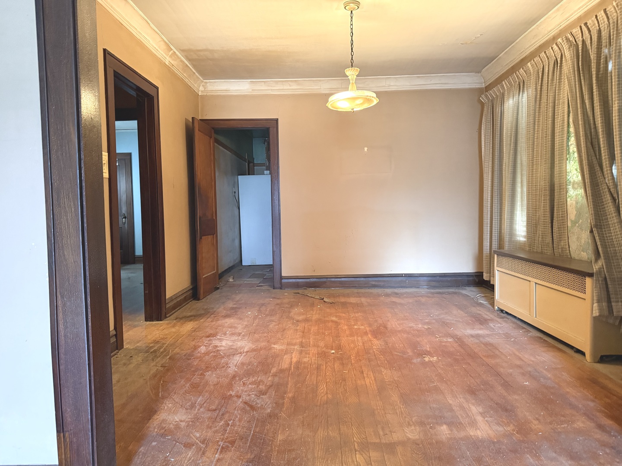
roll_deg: +0.8
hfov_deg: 71.6
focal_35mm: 24
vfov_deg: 56.8
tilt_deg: -3.6
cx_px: 311
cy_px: 233
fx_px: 431
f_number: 1.78
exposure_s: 1/40
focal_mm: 6.76
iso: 800
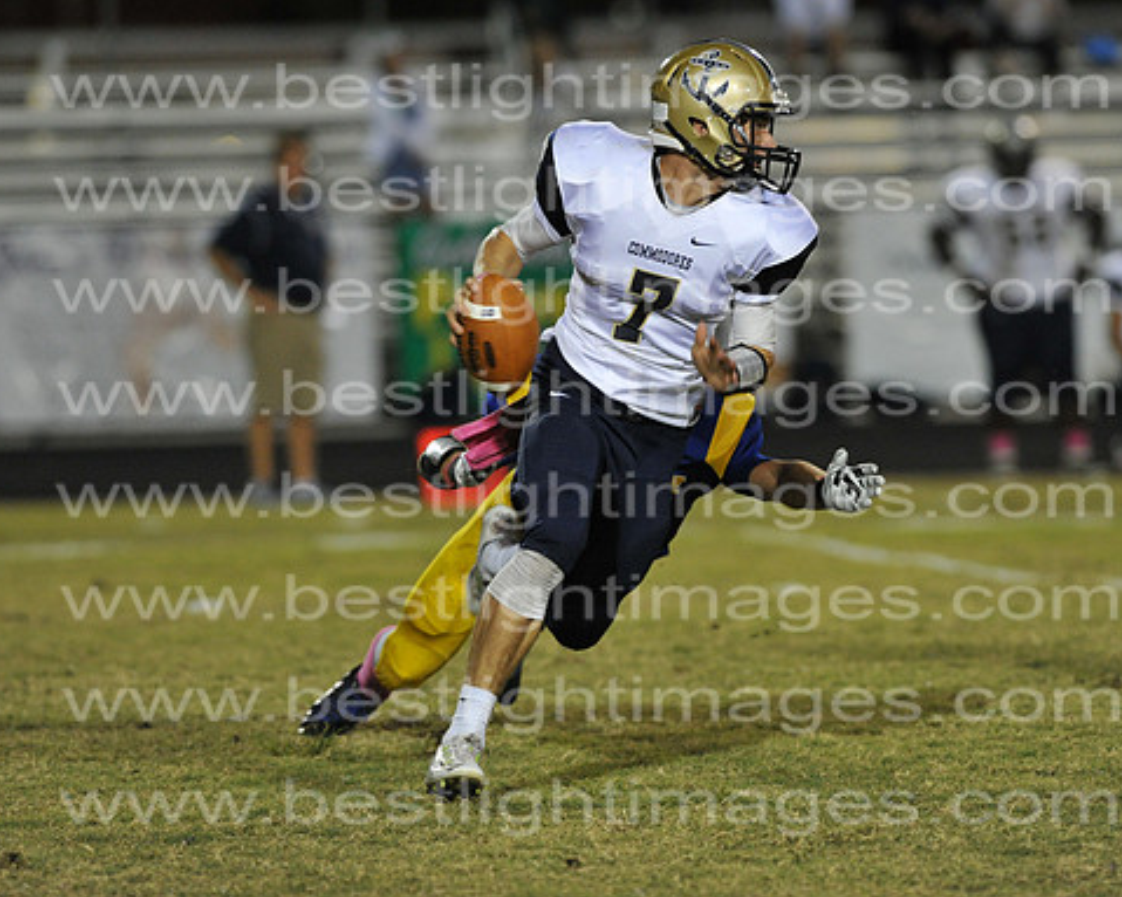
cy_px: 450
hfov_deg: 5.7
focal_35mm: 341
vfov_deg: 4.5
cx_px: 590
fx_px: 11321
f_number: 4
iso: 5000
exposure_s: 1/500
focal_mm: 300
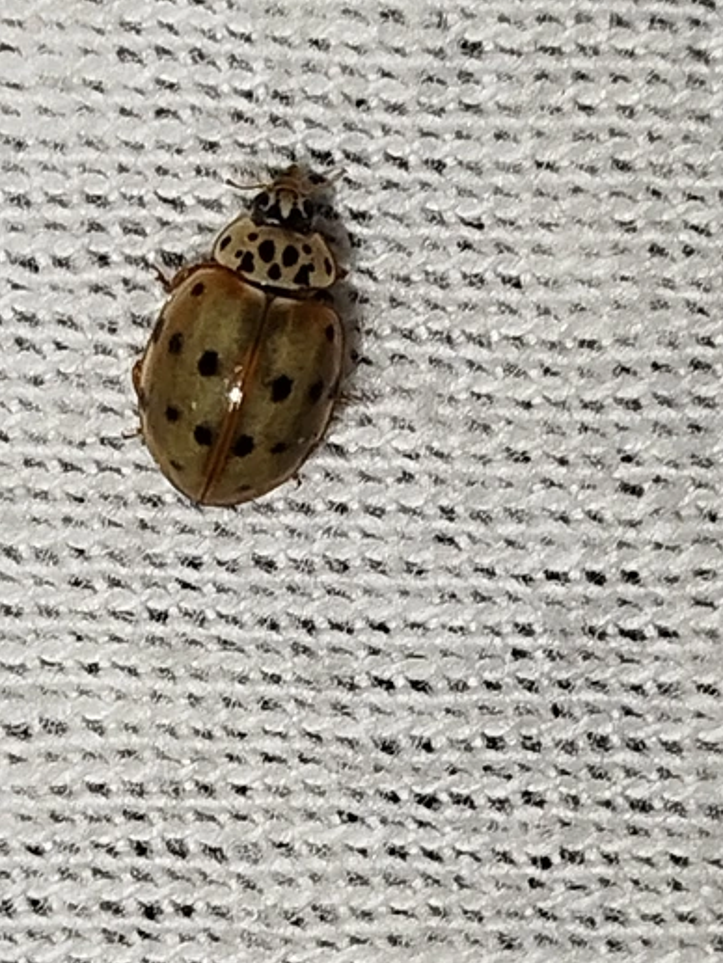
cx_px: 311
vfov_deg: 13.1
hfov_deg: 9.8
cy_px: 531
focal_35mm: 151
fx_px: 4203
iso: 80
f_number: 1.7
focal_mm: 5.31
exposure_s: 1/50
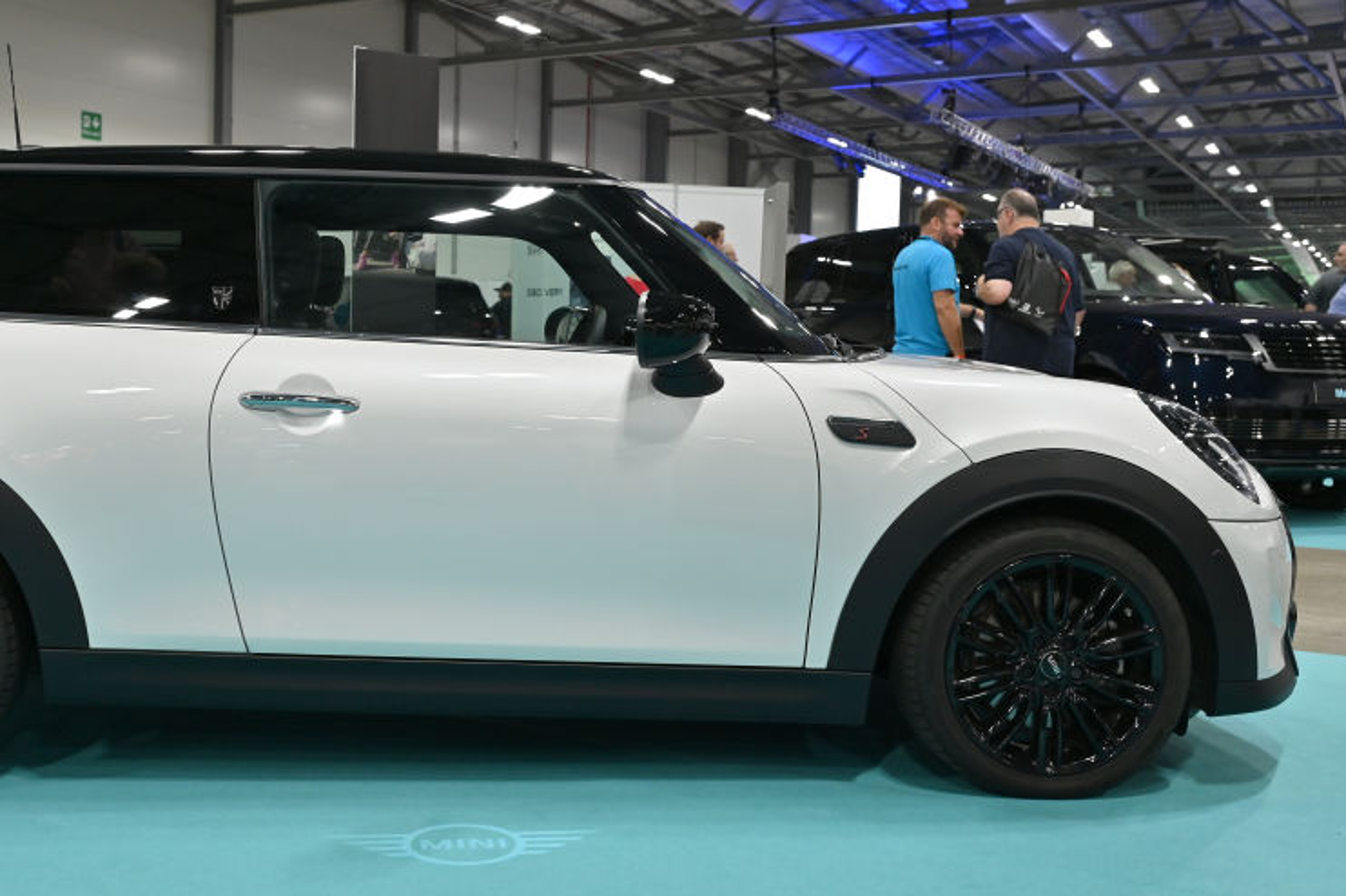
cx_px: 479
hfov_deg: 47.9
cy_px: 369
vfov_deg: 33.3
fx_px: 1495
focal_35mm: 40
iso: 800
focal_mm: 29
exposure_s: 1/50
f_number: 4.5
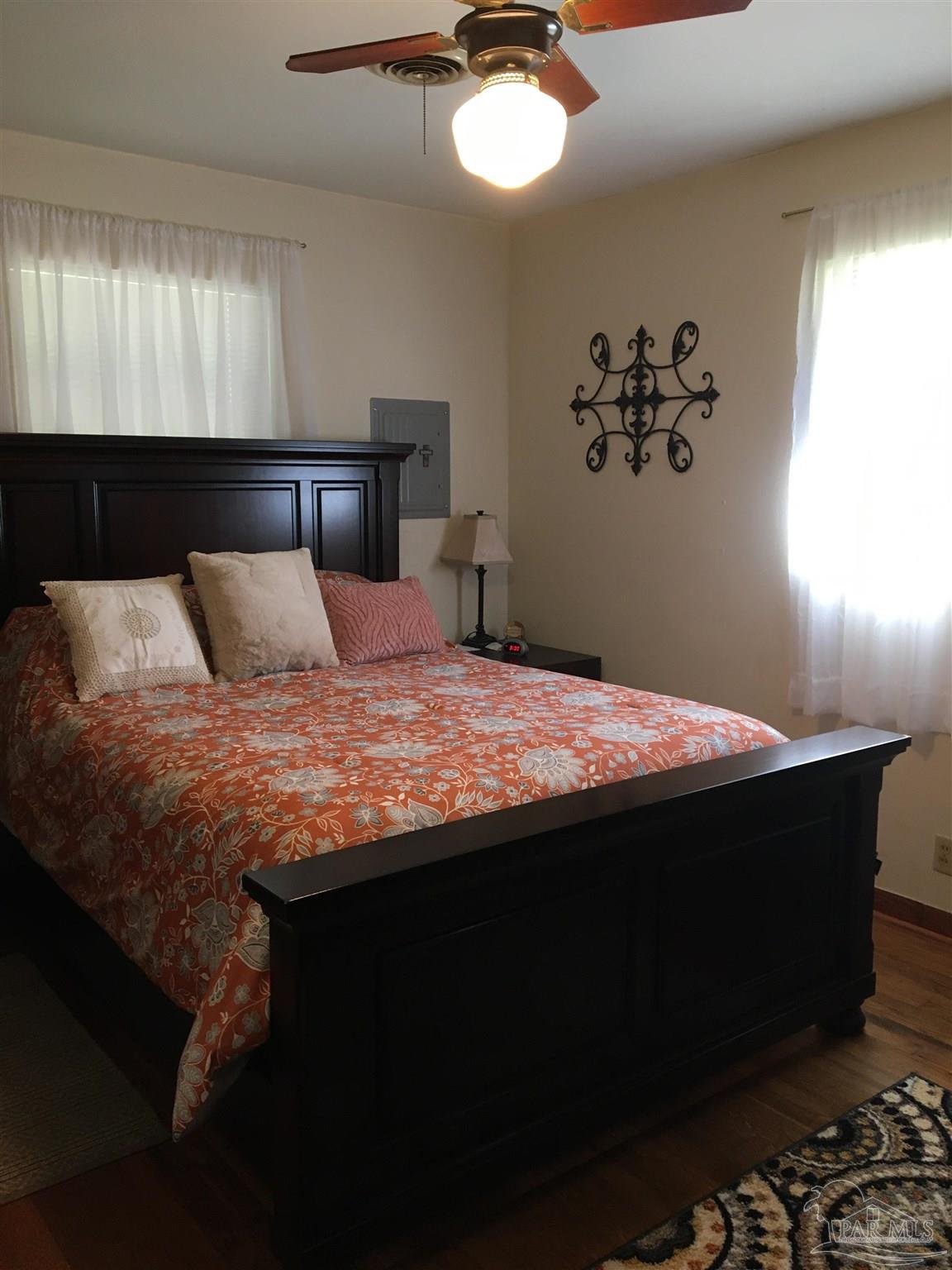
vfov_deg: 61.7
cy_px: 635
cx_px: 476
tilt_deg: -6.7
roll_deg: -0.3
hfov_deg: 48.2
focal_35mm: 29
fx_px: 1063
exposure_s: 1/30
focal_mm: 4.15
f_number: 2.2
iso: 100
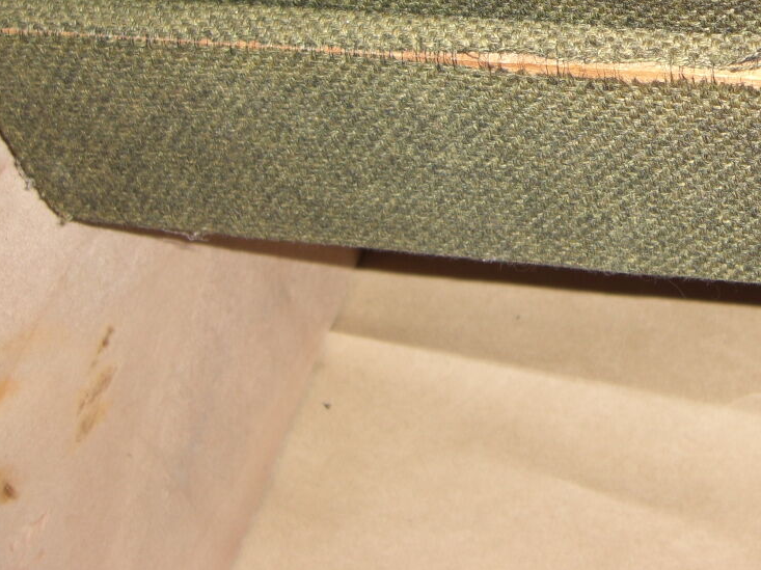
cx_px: 728
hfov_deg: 22.8
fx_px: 1824
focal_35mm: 83
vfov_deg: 17.3
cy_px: -18
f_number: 2.8
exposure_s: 1/60
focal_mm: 7.9
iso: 80
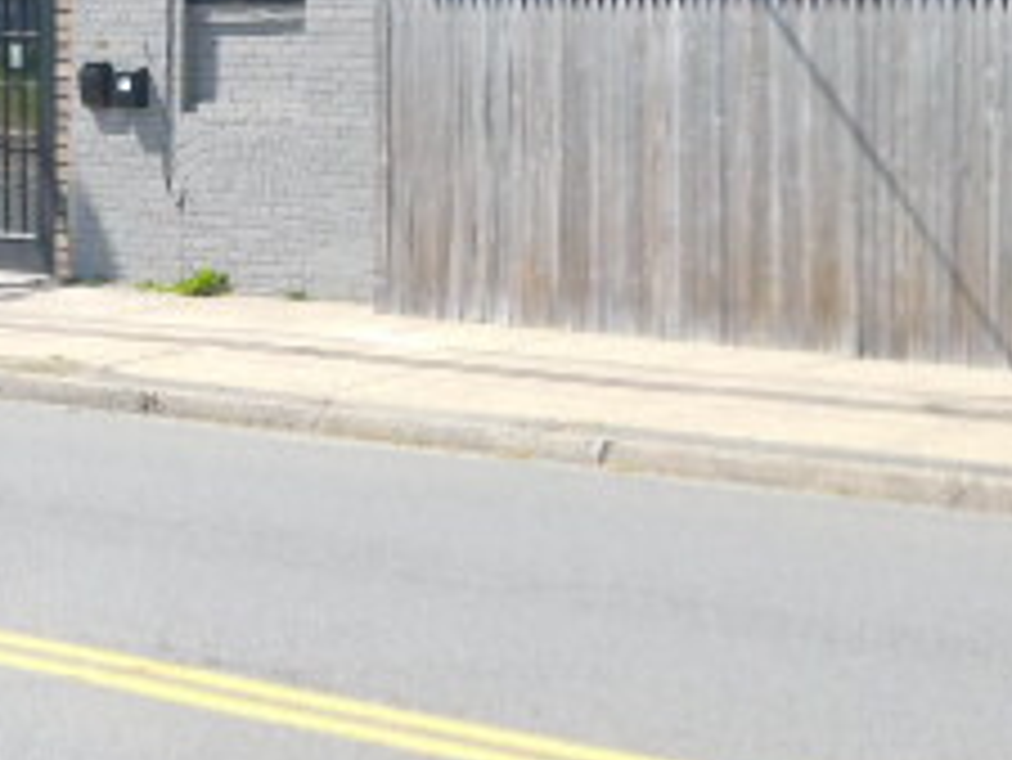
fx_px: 3744
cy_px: -9
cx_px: -40
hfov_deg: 15.1
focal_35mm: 128
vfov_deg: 11.5
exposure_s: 1/500
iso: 125
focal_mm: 8
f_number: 3.7
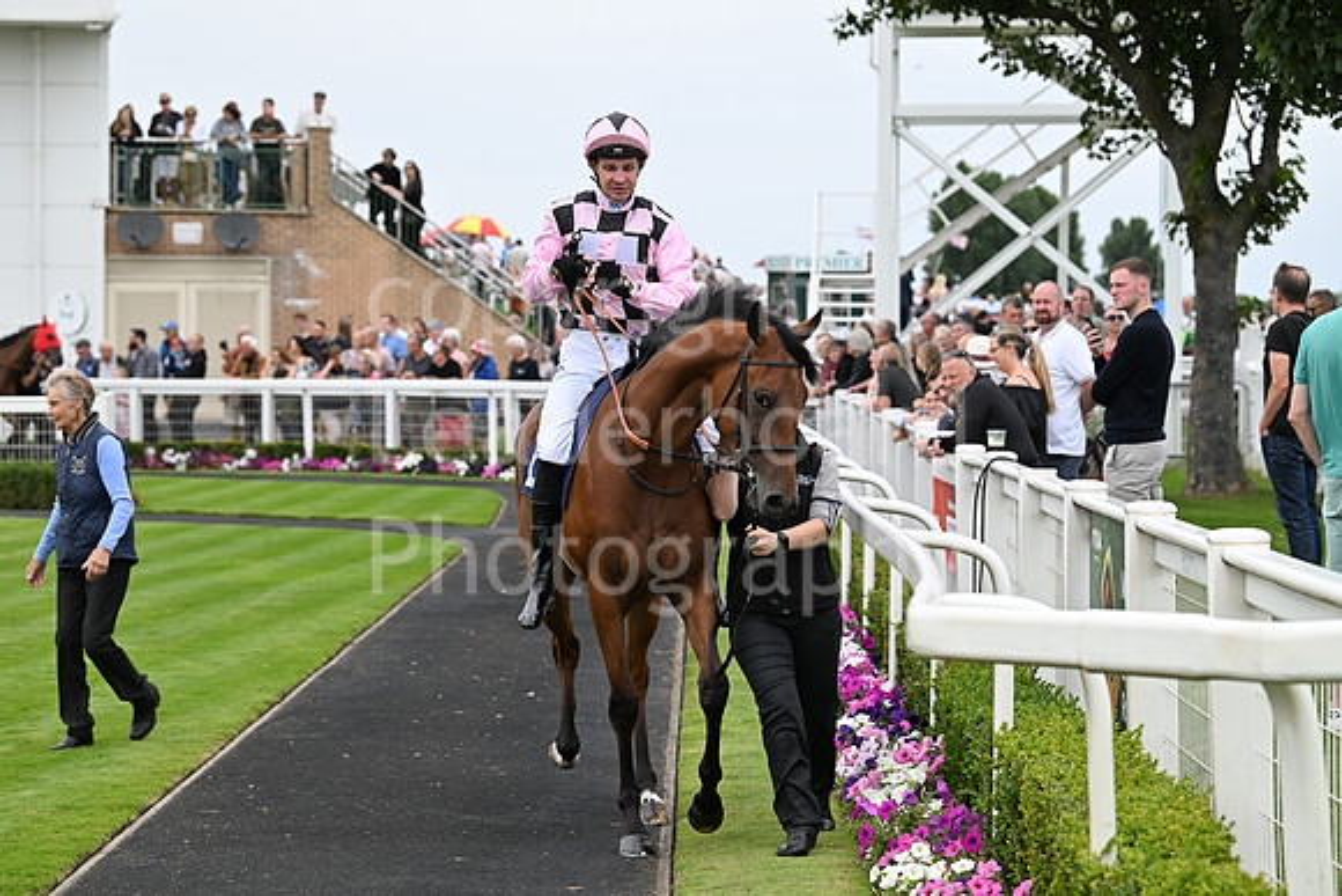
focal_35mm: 102
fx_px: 3803
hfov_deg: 20.0
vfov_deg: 13.4
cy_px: 448
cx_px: 671
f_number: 5
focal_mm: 102
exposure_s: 1/2500
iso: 1000
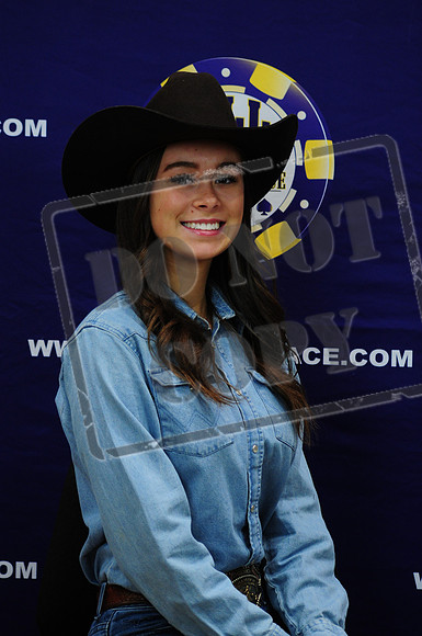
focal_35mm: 123
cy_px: 318
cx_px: 211
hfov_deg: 11.1
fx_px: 2169
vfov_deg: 16.7
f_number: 4
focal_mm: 82
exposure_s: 1/125
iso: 640
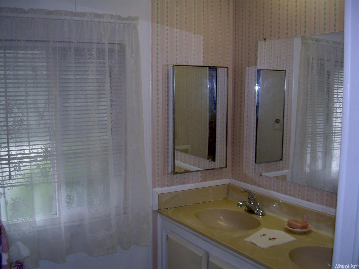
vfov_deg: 37.7
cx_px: 180
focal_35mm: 38
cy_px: 134
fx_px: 394
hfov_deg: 49.0
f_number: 2.8
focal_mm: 6.3
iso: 50
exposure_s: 1/60
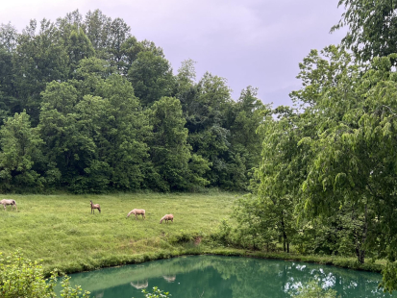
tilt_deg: -1.9
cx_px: 97
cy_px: 230
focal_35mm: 42
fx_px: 482
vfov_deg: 33.6
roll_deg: +3.0
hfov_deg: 43.3
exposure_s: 1/247
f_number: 1.5
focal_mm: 5.7
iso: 50
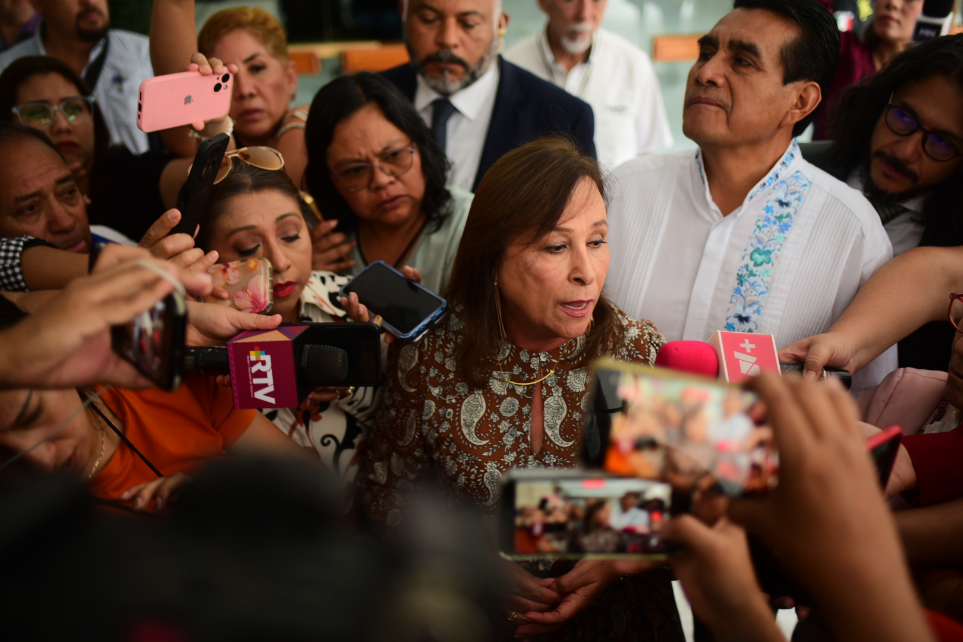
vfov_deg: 37.9
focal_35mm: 35
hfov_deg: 54.4
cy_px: 321
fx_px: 936
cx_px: 482
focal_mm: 35
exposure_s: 1/250
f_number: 1.8
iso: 400
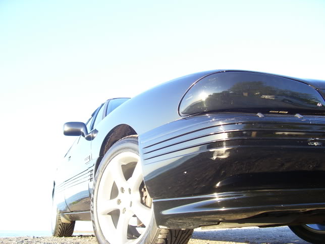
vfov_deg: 41.8
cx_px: 162
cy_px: 122
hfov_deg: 54.0
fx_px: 319
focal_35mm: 34
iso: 80
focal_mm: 5.6
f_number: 2.7
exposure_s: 1/125
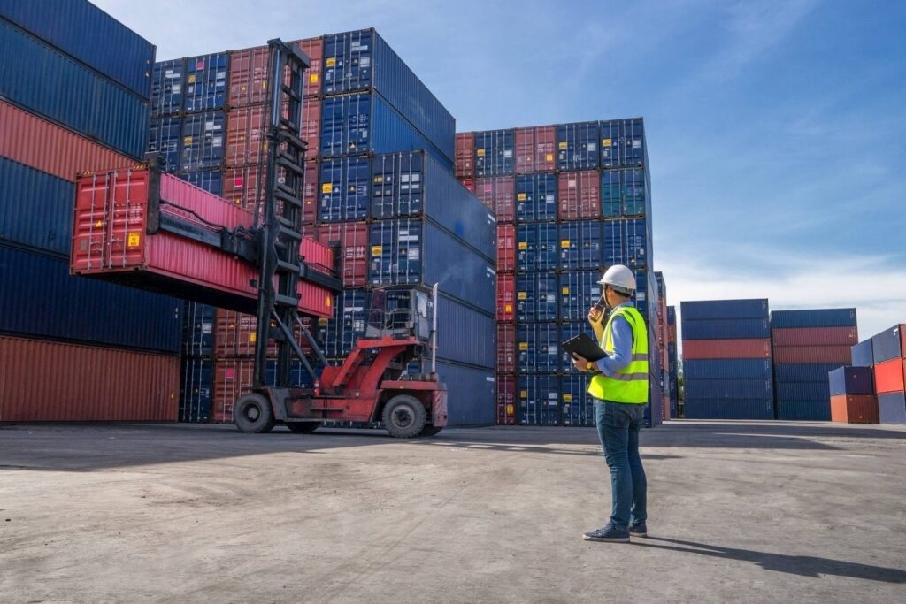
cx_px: 453
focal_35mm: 30
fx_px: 755
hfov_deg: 61.9
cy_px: 302
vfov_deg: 43.6
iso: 250
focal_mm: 30
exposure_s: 1/320
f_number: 11
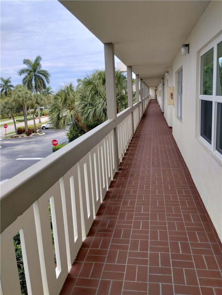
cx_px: 111
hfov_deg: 49.9
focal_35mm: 28
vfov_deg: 63.4
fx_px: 239
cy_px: 148
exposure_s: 1/742
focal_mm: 4.27
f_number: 1.8
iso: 100
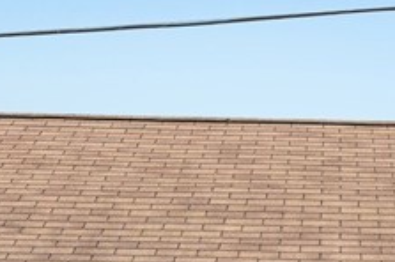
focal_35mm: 117
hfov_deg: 17.2
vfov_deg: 11.2
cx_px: 372
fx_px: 1282
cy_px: 383
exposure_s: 1/30
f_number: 8
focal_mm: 24
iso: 125
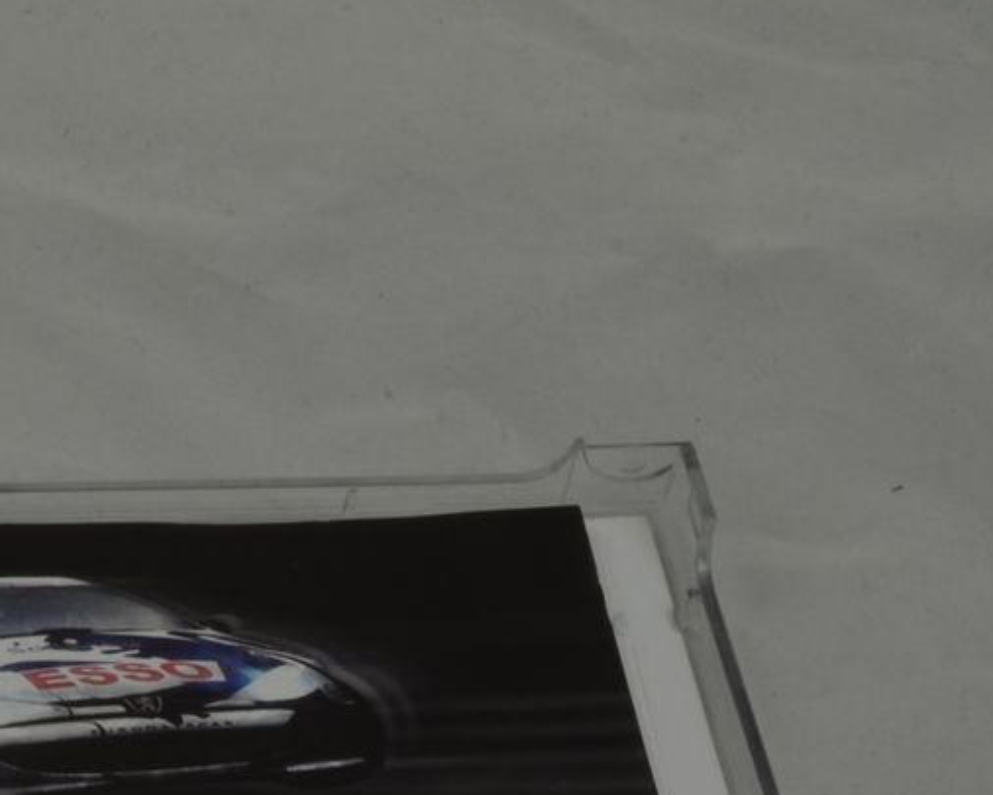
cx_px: -620
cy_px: 990
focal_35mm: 200
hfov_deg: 9.3
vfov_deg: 7.7
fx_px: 5879
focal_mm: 40
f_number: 20
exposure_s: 1/4
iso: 100
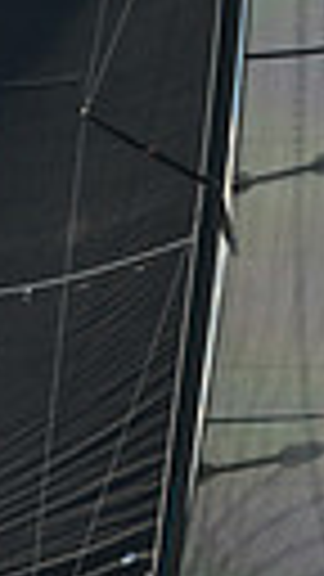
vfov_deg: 6.5
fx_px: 5071
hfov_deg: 3.7
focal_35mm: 332
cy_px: 207
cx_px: 83
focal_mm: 70
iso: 400
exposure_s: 1/800
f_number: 9
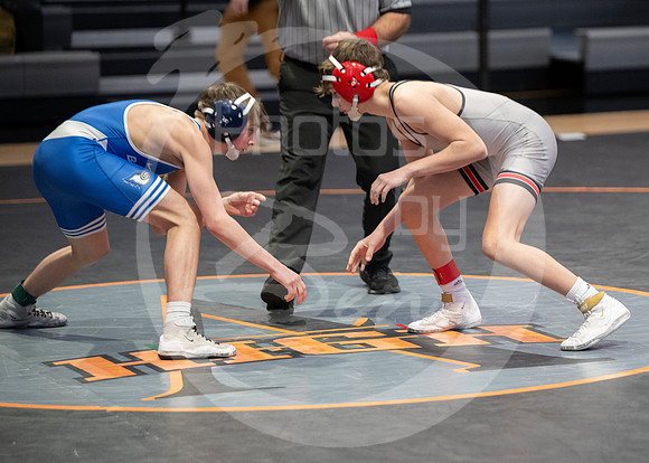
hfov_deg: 11.4
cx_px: 431
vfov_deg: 8.1
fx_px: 3252
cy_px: 289
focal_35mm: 176
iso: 3200
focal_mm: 135
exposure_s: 1/1000
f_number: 2.8
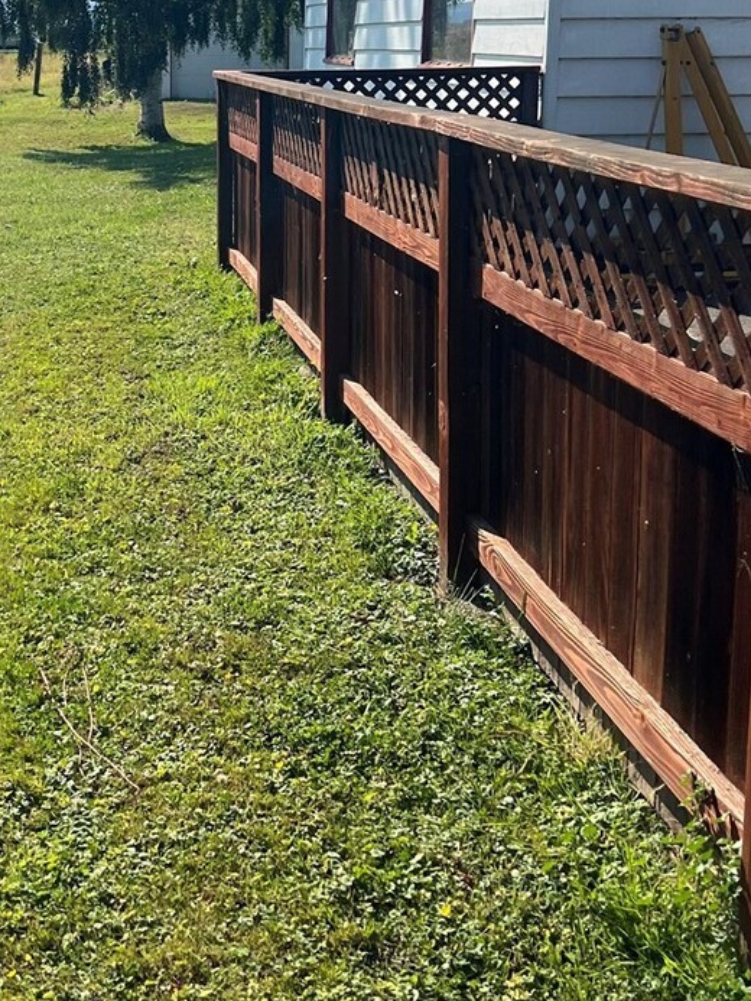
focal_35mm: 54
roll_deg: -3.1
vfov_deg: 35.2
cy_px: 326
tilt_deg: -8.7
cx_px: 144
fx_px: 1562
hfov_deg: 26.5
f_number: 1.5
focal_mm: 5.7
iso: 50
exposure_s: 1/3831
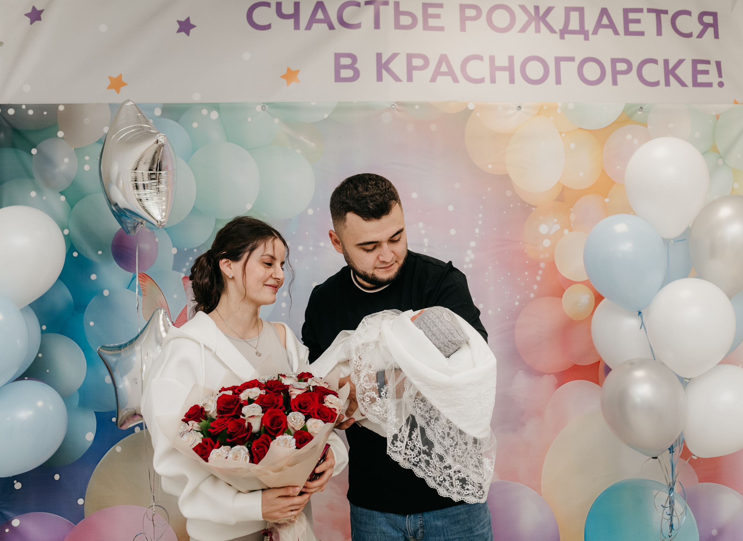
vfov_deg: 37.8
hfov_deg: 50.4
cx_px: 406
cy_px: 270
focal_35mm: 37
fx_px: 789
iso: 400
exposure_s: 1/160
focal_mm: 35
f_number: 4
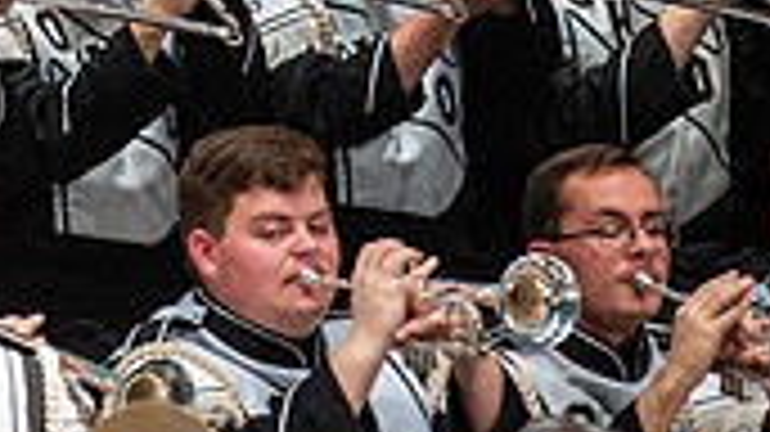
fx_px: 21795
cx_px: -149
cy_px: -396
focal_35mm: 1068
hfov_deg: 2.0
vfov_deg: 1.1
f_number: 5.6
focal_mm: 300
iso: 5000
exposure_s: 1/400
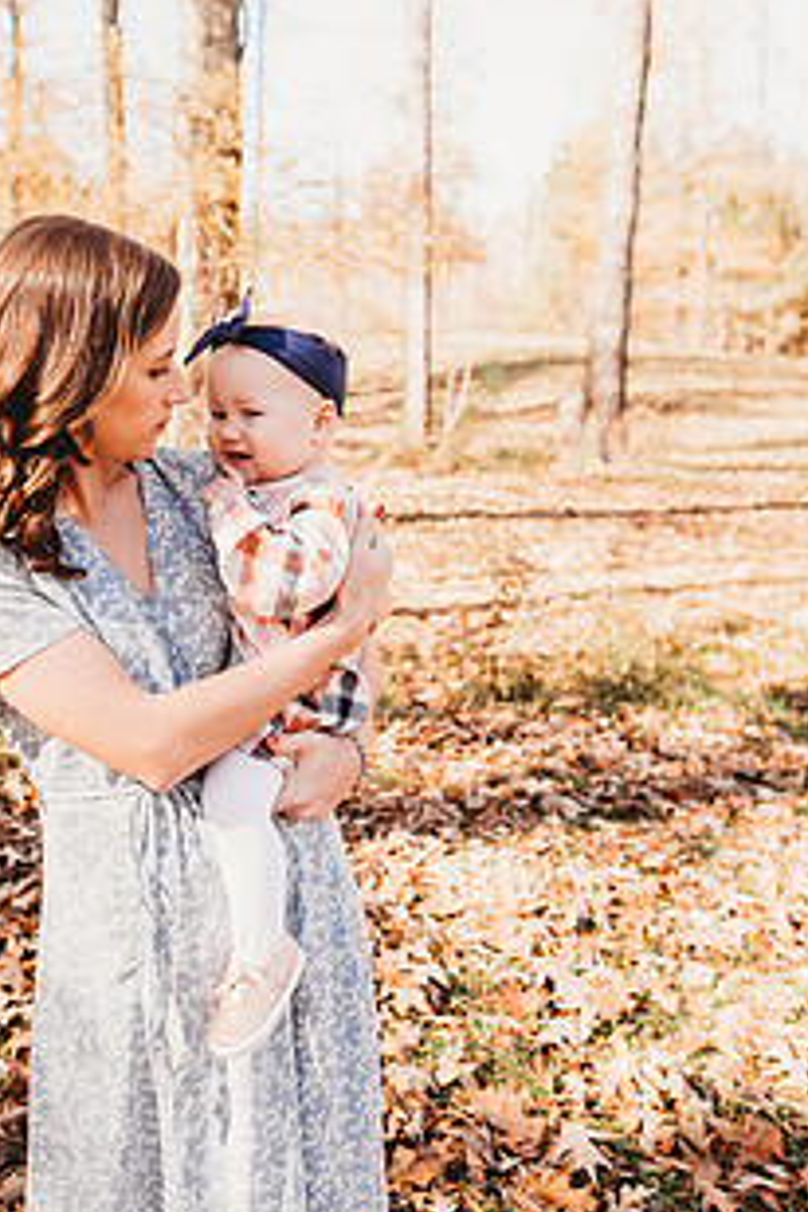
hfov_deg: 37.4
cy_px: 459
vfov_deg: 53.9
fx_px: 1178
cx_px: 259
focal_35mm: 35
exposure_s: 1/250
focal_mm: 24
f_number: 2.8
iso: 100
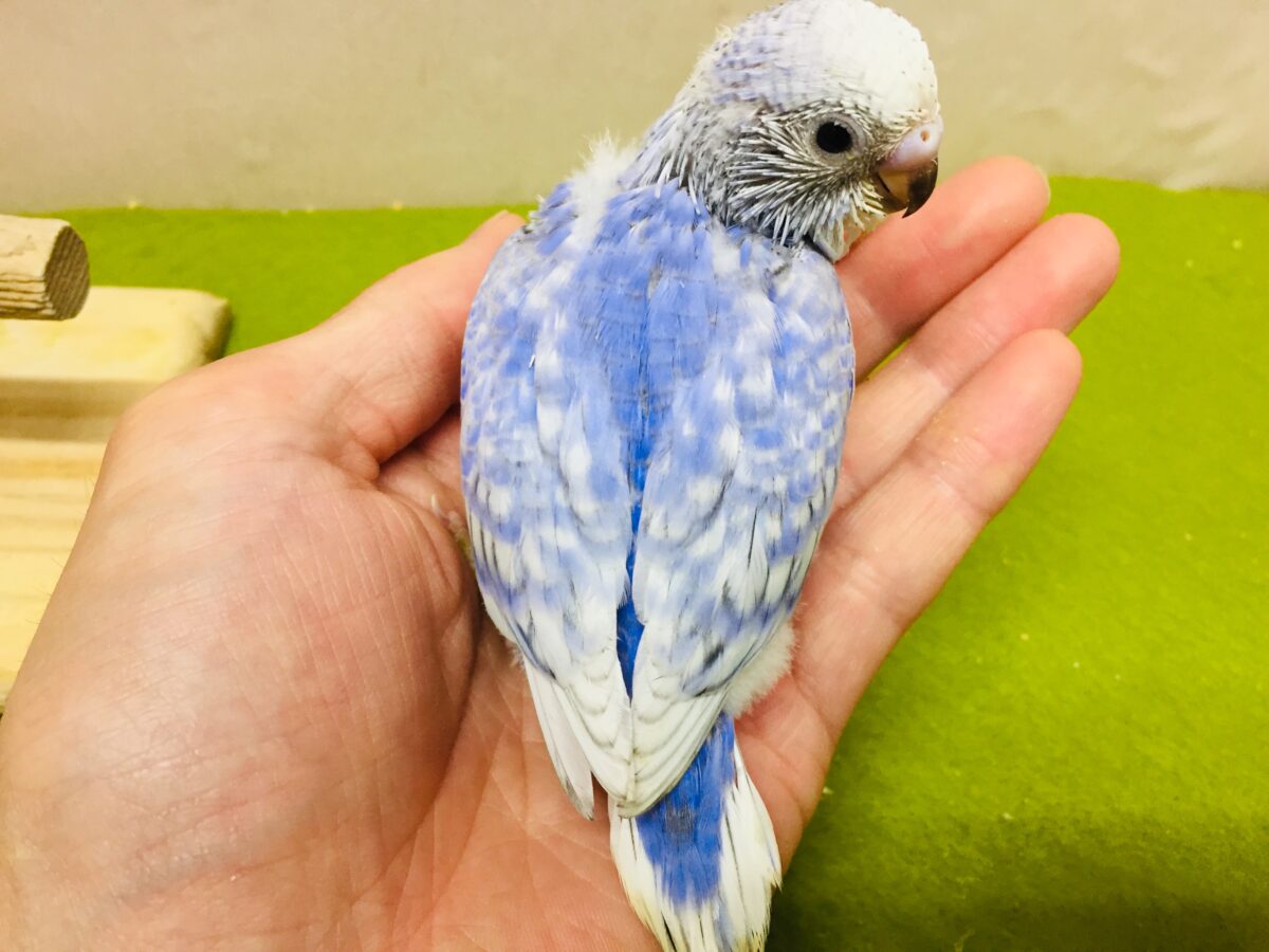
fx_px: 1063
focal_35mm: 29
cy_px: 476
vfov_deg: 48.2
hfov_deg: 61.7
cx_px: 634
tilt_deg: -50.7
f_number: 2.2
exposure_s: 1/30
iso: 50
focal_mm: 4.15
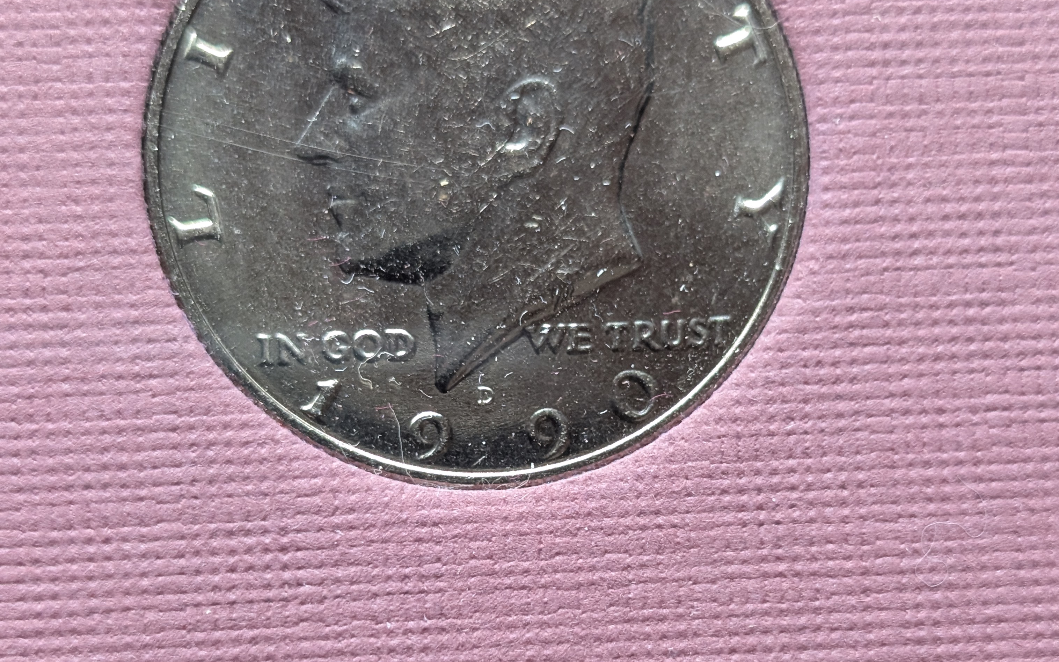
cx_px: 531
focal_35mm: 70
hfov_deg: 29.4
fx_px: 2020
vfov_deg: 18.5
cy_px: 463
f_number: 1.68
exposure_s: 1/121
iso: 273
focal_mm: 6.9
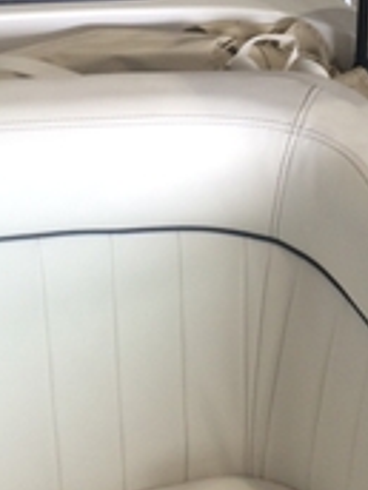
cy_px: 26
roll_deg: +0.0
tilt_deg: -25.5
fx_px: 1432
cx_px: 262
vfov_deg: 19.0
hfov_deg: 14.6
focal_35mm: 101
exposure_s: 1/50
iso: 50
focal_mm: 4.15
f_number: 2.2
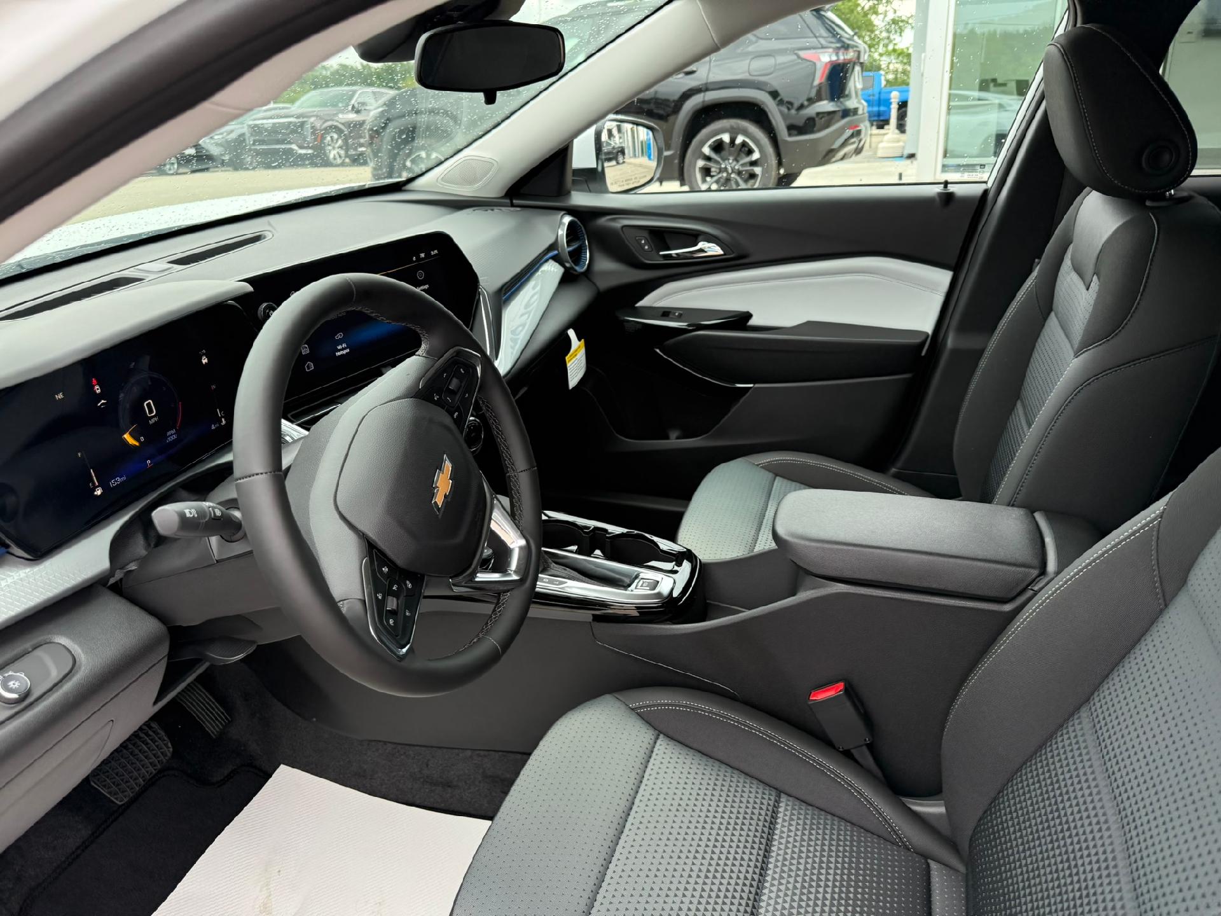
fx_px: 847
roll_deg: +1.5
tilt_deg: -17.7
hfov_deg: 71.6
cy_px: 458
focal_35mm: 24
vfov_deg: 56.8
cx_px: 610
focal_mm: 6.76
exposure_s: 1/243
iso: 200
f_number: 1.78
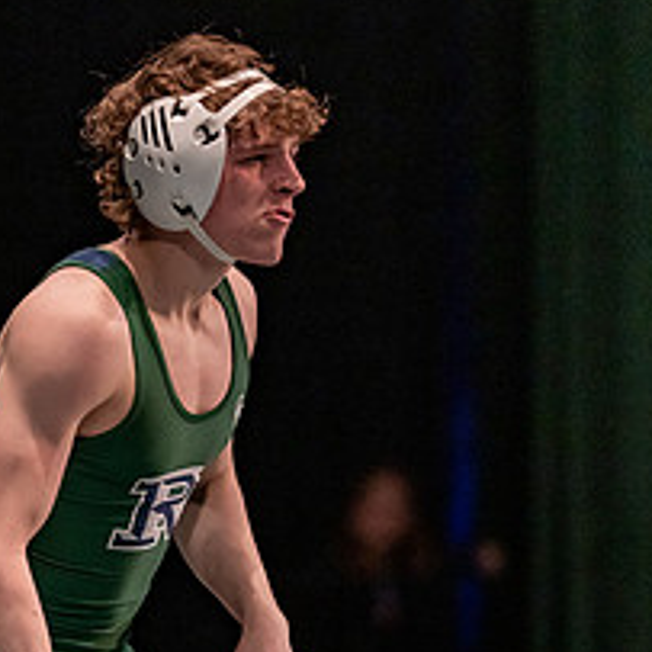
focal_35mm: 351
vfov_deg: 5.0
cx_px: 64
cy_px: 514
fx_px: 7480
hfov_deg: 5.0
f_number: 1.8
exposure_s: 1/800
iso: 2000
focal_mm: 135
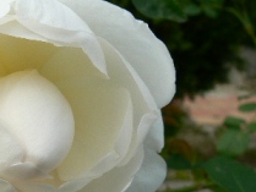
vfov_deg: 19.1
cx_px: 28
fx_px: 570
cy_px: 119
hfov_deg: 24.6
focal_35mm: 77
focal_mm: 6
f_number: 5.6
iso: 100
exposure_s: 1/400
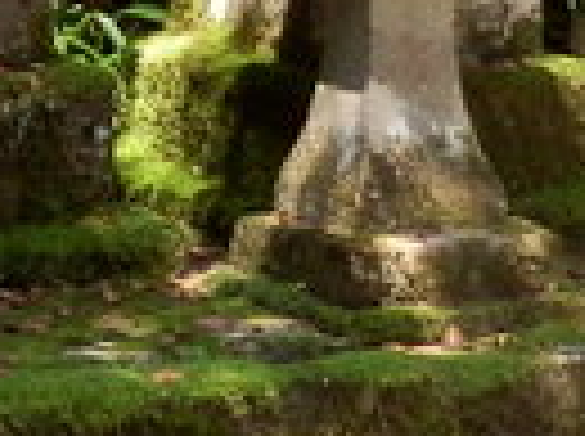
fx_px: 3256
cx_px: -238
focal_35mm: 193
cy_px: -310
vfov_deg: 7.5
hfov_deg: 10.0
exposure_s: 1/125
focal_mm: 4.5
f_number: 3
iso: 200
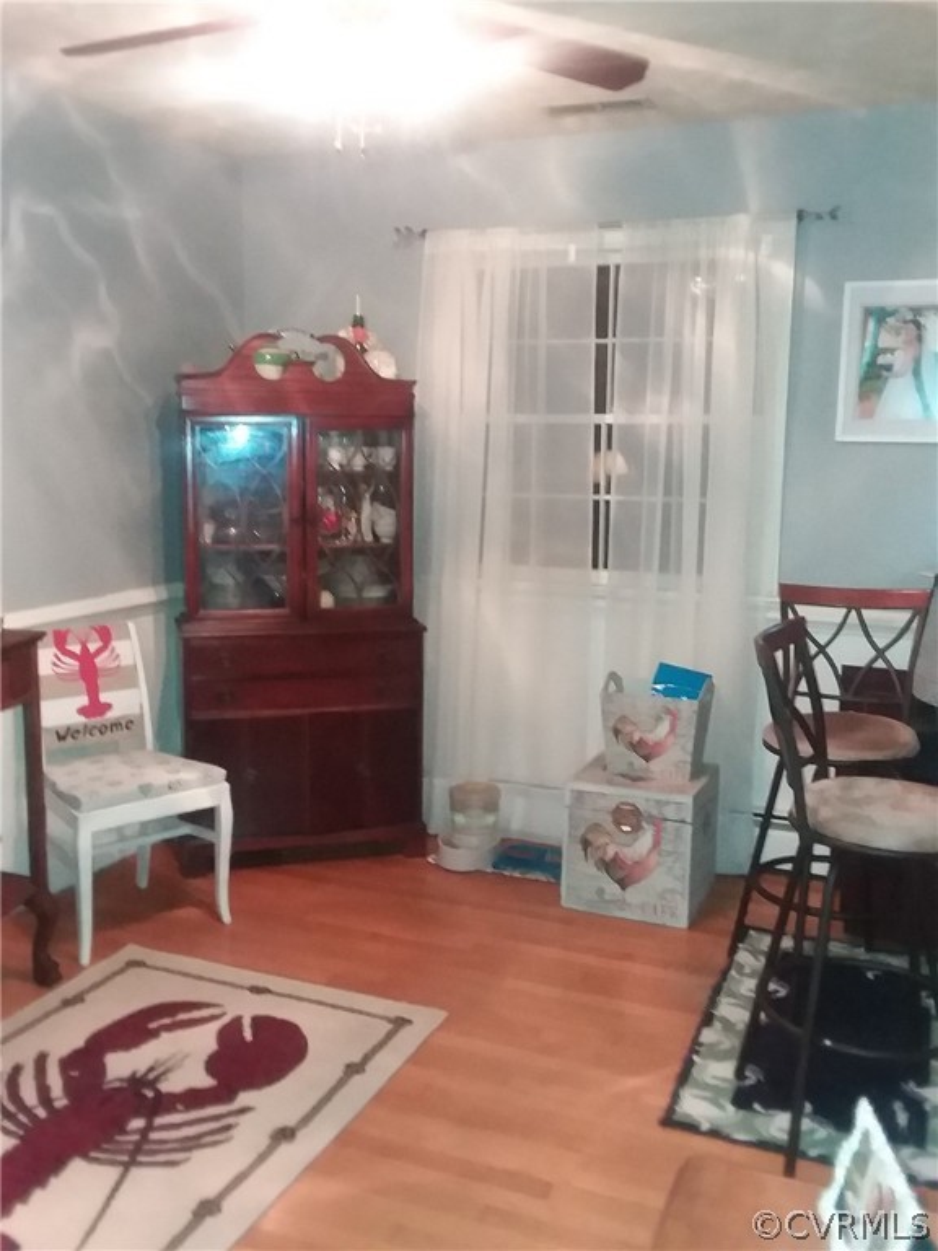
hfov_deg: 48.2
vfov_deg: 61.7
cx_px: 469
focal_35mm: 29
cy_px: 626
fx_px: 1048
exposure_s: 1/15
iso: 250
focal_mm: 2.47
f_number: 1.9
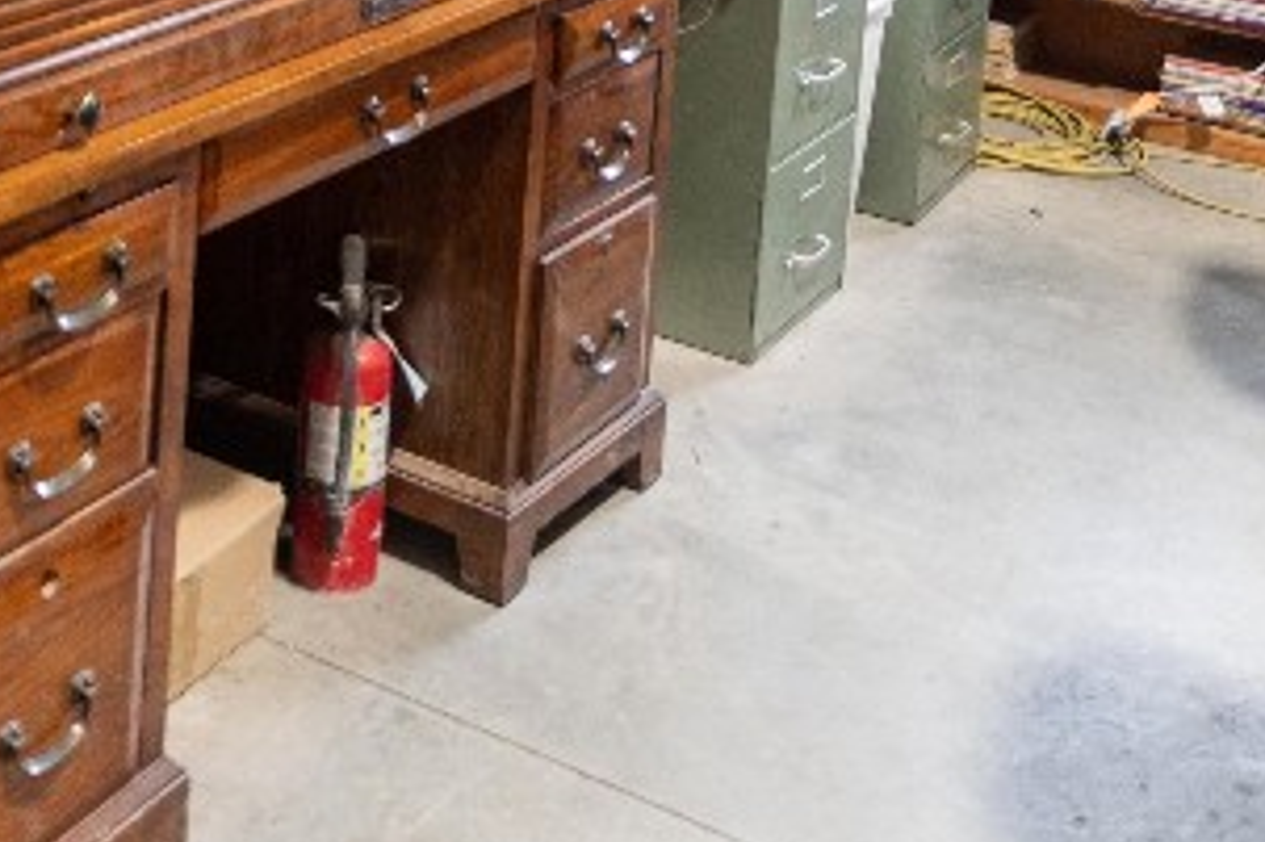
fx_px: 2142
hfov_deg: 32.6
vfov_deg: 19.1
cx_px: 410
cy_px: -469
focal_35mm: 61
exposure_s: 1/125
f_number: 2.8
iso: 1250
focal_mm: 16
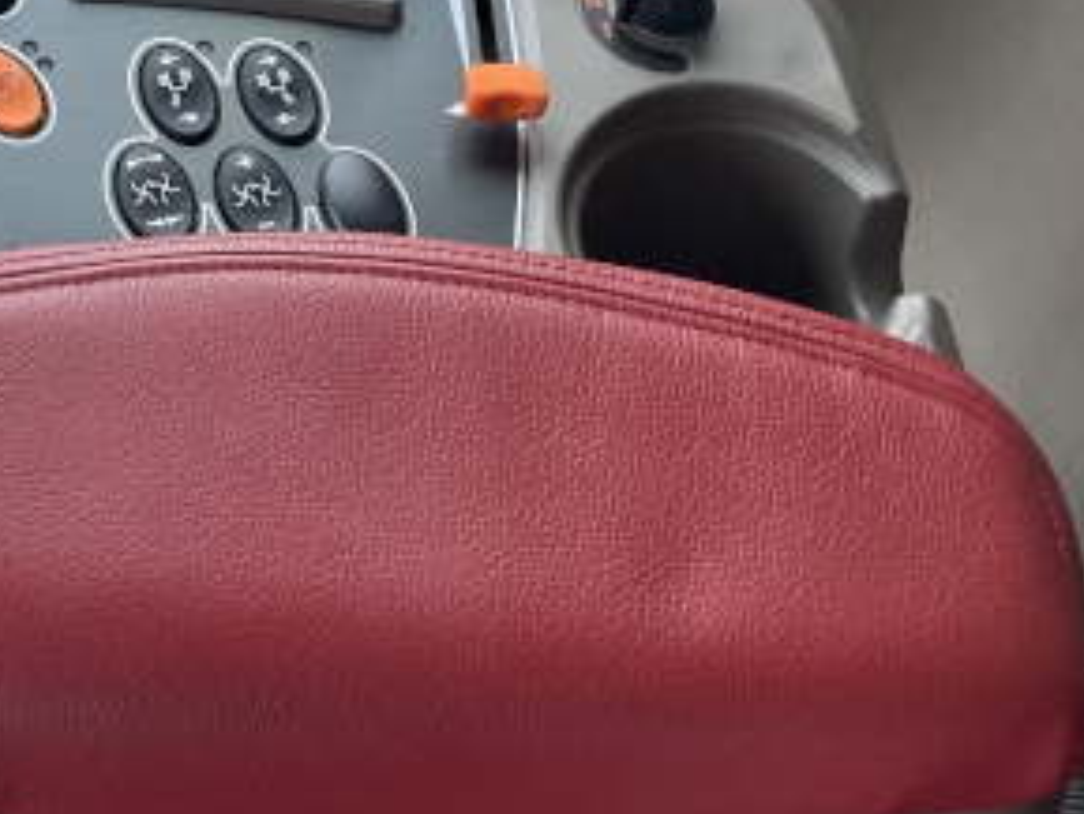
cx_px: -146
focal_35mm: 72
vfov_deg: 19.5
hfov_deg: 24.9
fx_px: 2256
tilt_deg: -47.8
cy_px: -94
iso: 100
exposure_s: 1/121
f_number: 1.6
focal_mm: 4.2
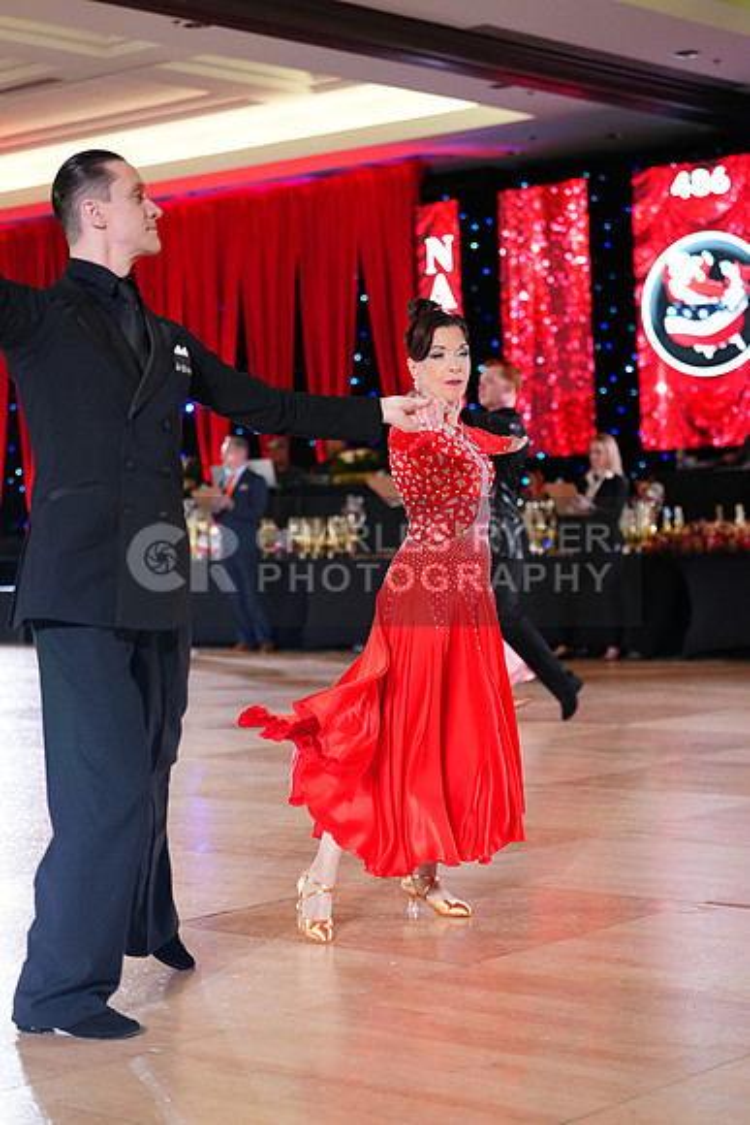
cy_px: 562
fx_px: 2186
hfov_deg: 19.5
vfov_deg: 28.8
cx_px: 375
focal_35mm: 70
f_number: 2.8
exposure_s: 1/400
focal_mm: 70
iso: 2500
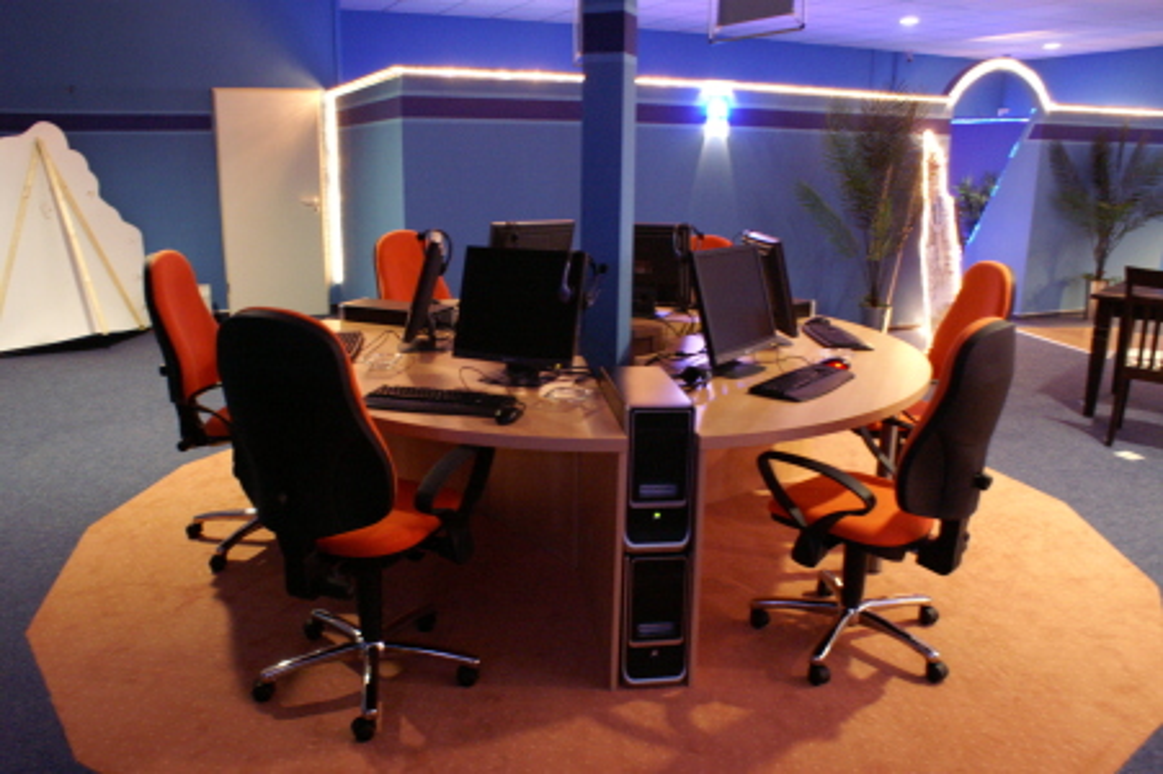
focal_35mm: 27
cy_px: 387
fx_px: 872
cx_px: 582
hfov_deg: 67.4
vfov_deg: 47.9
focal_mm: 18
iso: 1600
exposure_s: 1/3
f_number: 5.6
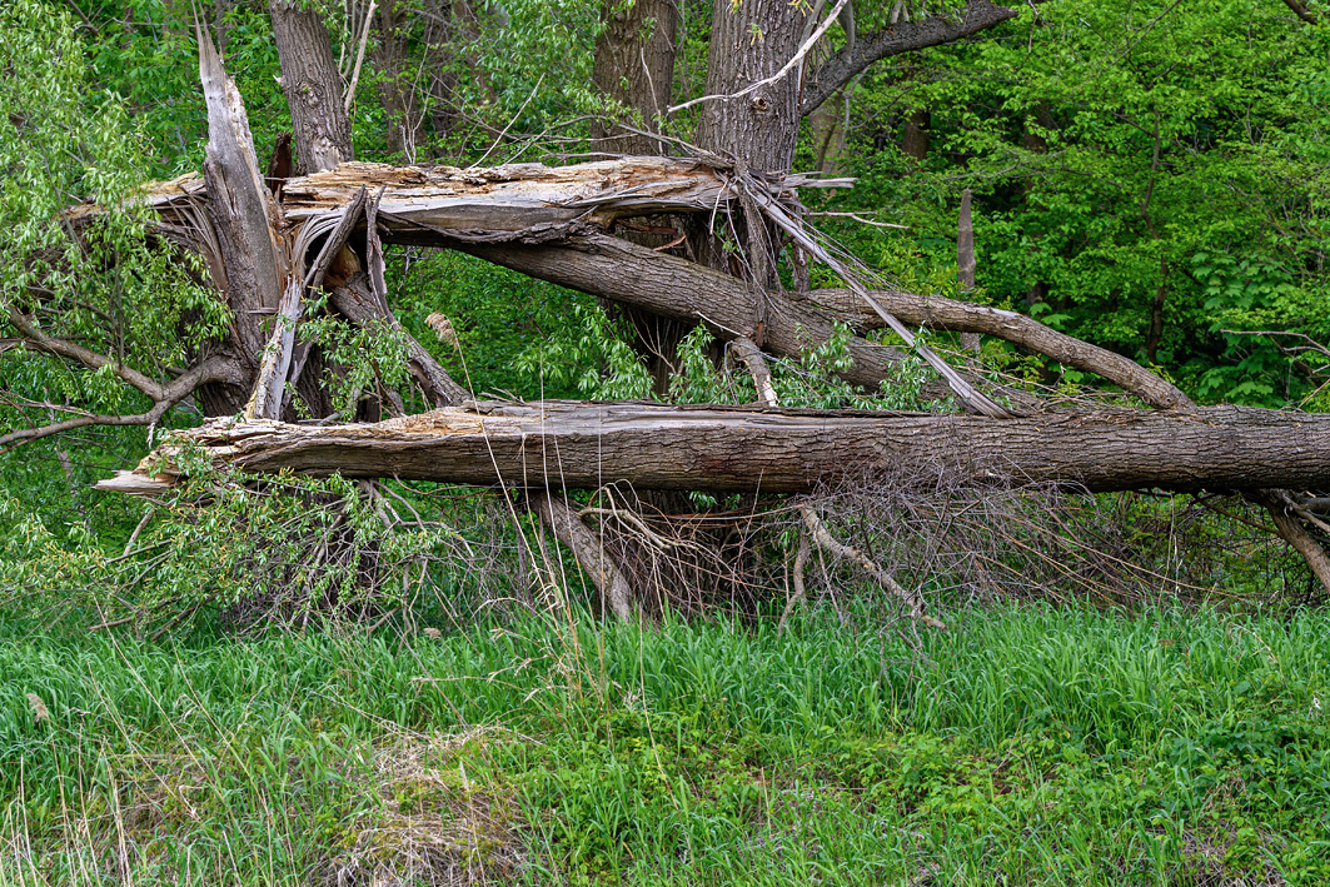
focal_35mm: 254
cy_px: 410
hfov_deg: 8.1
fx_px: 9385
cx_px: 733
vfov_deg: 5.4
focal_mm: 150
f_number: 7.1
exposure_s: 1/160
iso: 400
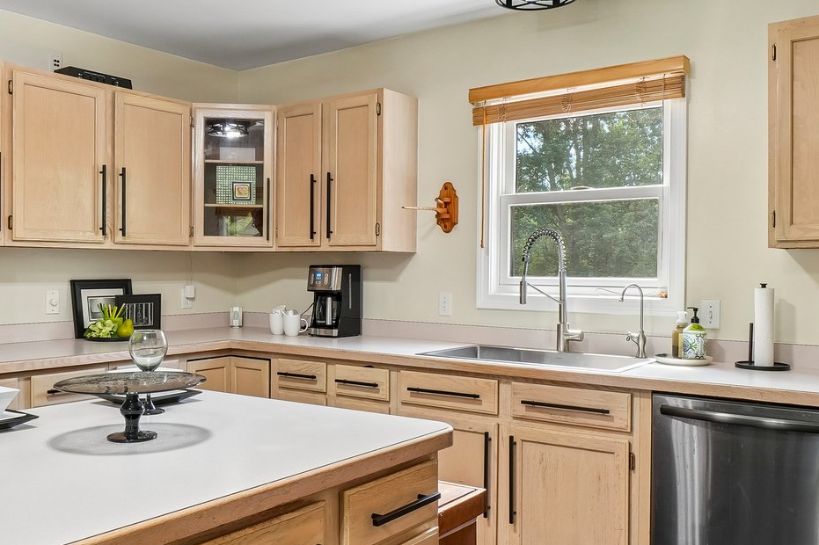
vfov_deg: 39.9
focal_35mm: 33
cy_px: 283
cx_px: 353
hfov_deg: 57.0
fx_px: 750
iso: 400
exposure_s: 1/10
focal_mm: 10
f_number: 8
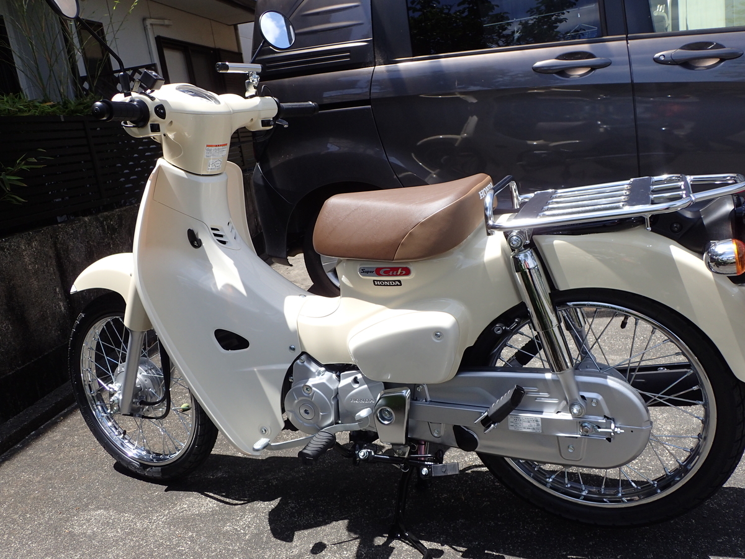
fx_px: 646
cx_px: 372
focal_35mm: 30
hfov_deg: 60.0
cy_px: 280
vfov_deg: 46.8
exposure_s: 1/640
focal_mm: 5.5
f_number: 3.2
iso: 100
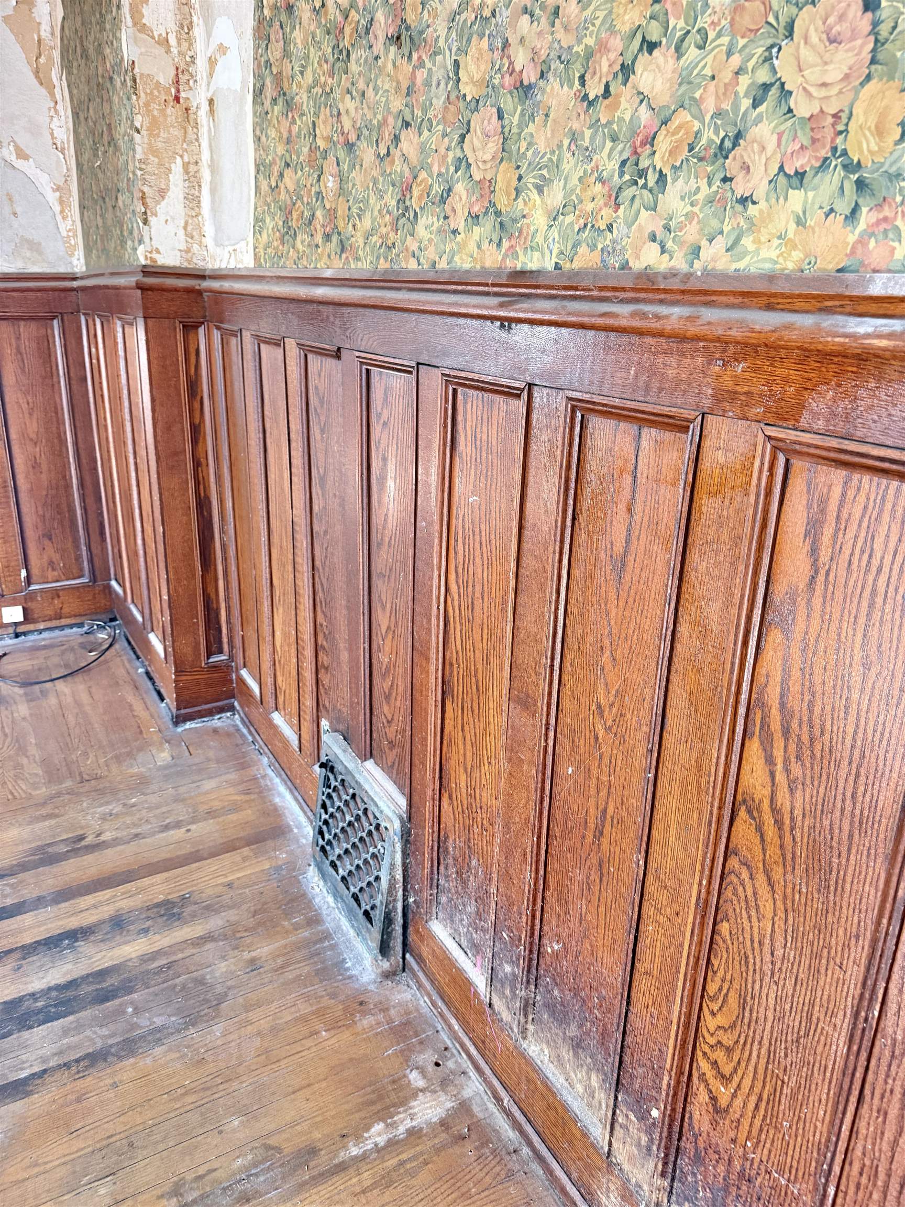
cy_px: 604
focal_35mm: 24
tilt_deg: -17.8
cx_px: 452
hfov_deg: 56.8
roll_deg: -1.6
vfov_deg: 71.6
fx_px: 837
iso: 400
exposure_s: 1/60
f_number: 1.78
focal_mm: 6.76
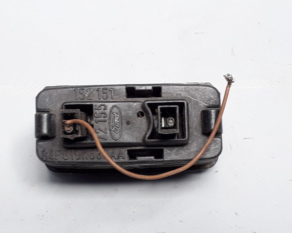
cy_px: 117
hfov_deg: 60.4
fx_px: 251
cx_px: 134
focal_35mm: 29
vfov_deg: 49.9
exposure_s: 1/50
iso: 50
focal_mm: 3.6
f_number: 1.9
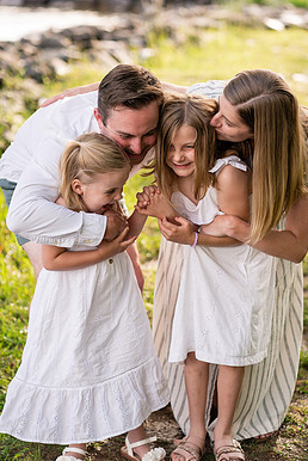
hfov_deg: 13.8
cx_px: 155
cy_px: 207
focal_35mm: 99
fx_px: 1268
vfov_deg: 20.6
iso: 800
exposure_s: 1/1600
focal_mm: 85
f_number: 3.2
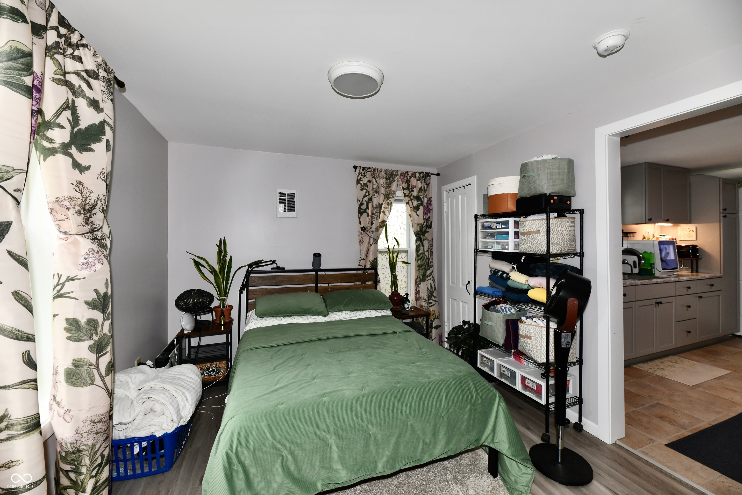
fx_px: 289
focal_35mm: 14
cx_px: 371
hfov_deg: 104.3
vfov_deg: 81.2
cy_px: 248
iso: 640
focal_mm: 14
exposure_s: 1/60
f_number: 6.3
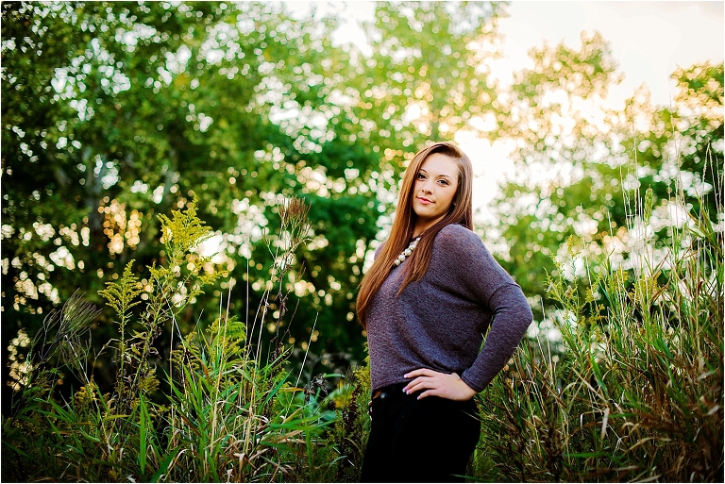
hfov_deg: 39.6
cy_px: 242
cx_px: 362
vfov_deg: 27.0
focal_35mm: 50
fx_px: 1007
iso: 200
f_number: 2.2
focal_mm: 50
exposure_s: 1/125
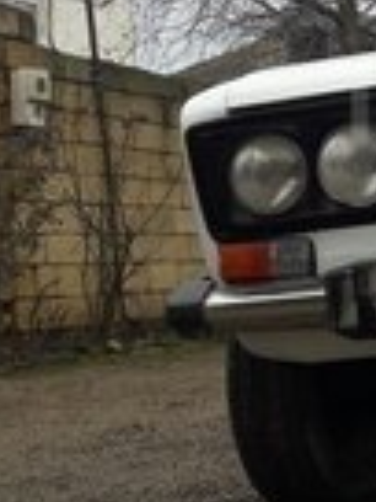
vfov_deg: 19.1
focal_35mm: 102
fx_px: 1477
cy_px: 103
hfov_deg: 13.4
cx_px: 612
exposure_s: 1/222
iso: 40
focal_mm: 3.7
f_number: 1.9
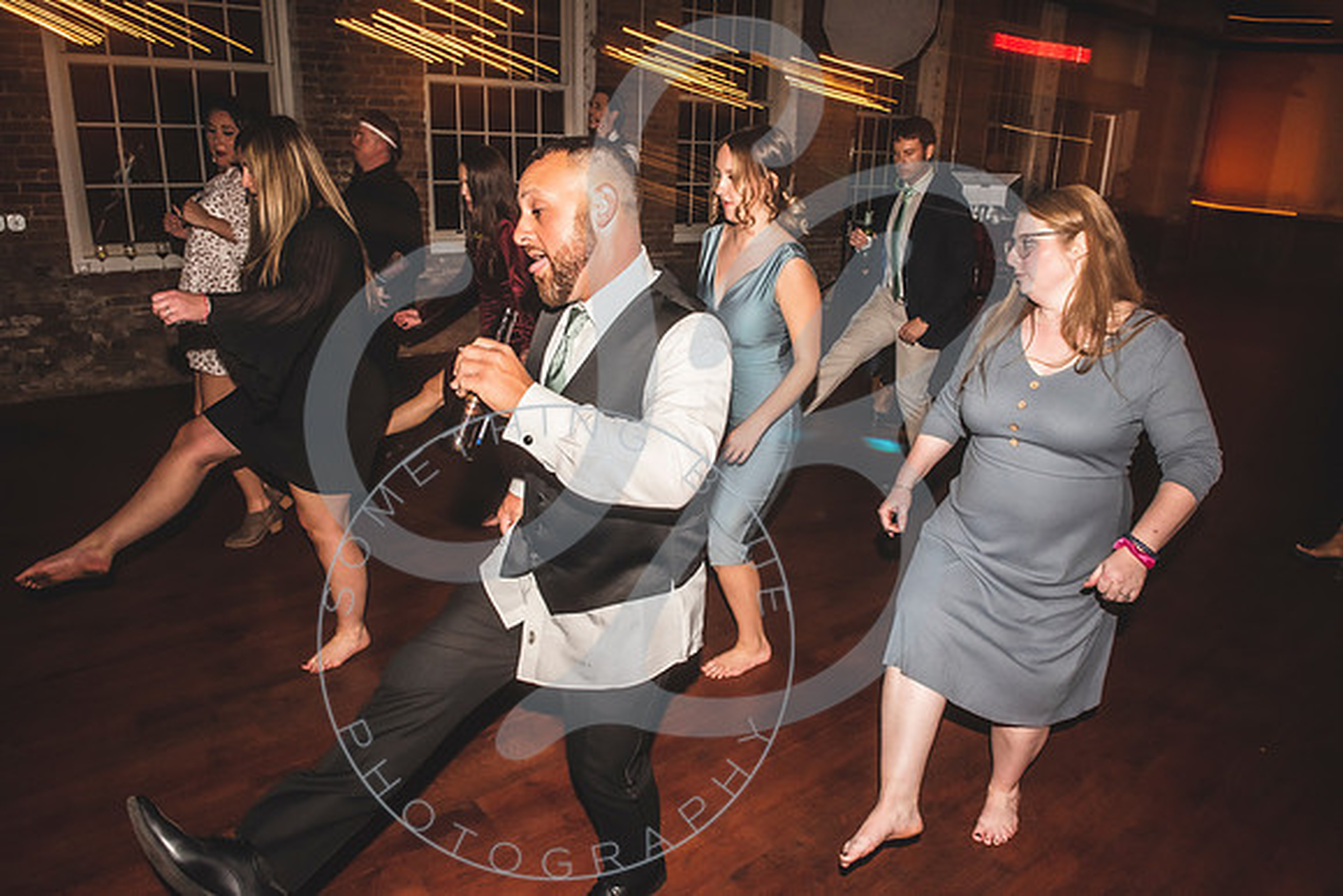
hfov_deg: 73.7
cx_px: 672
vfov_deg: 53.2
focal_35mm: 24
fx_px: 896
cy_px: 448
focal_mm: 24
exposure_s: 1/13
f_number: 11
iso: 1000
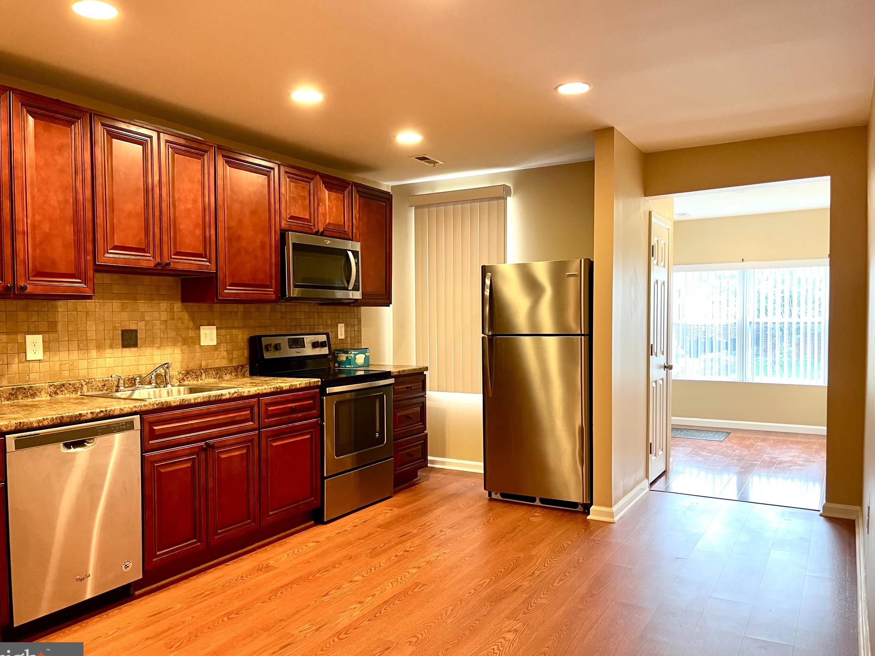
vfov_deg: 51.3
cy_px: 338
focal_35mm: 27
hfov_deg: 65.3
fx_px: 682
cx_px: 427
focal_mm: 5.1
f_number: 1.6
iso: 125
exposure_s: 1/60
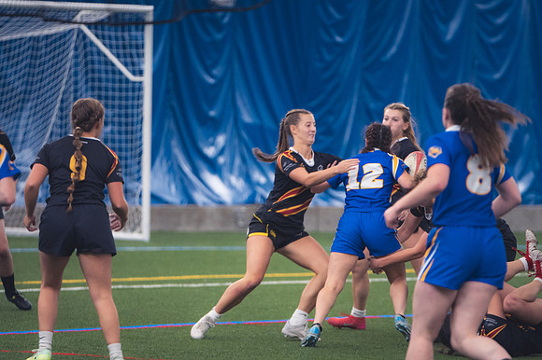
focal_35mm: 300
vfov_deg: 4.6
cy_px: 180
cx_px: 271
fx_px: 4514
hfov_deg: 6.9
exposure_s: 1/320
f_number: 2.8
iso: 2500
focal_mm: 200
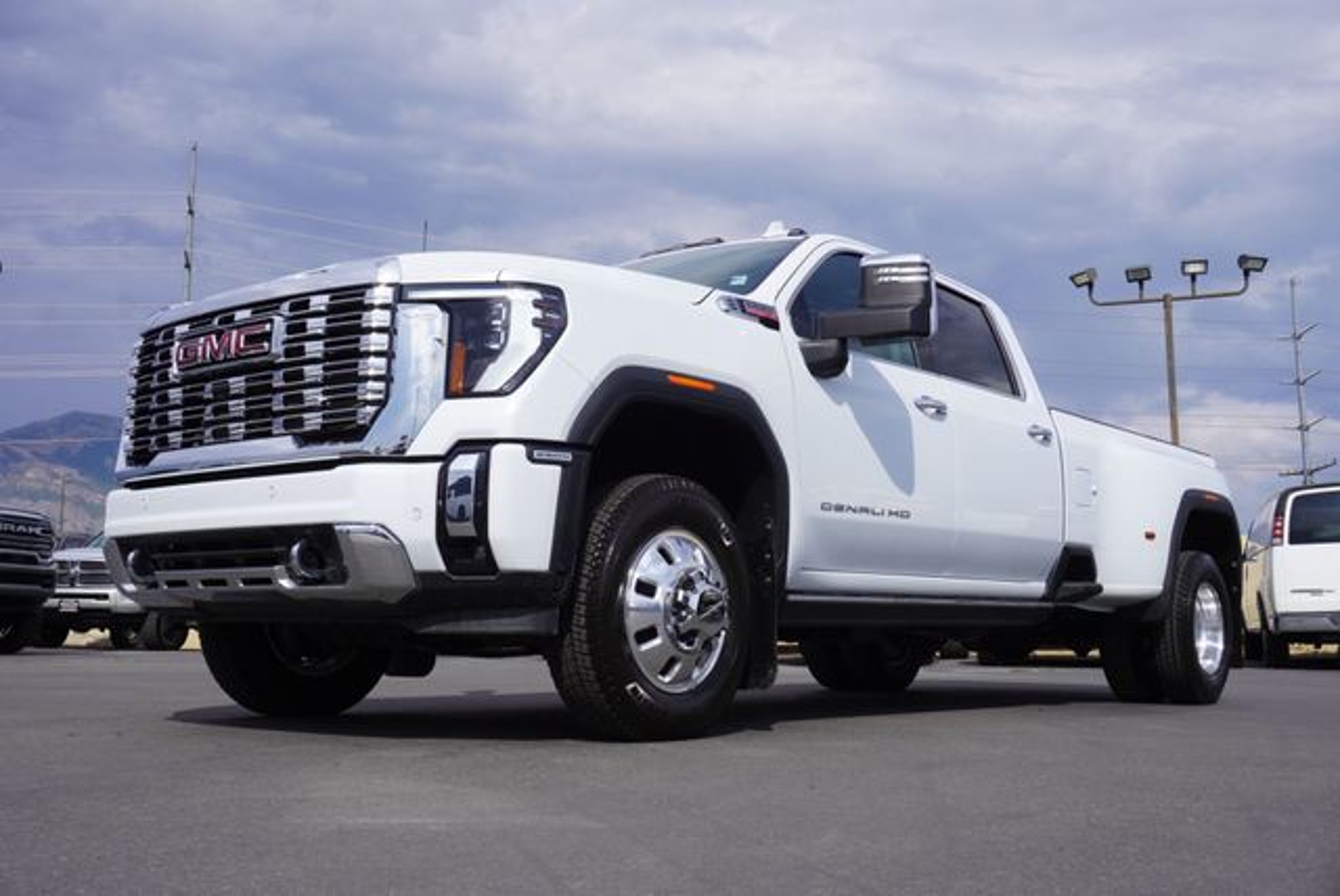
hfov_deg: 53.1
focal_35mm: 36
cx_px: 670
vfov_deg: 36.9
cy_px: 448
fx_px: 1341
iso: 100
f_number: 11
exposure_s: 1/200
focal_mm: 24
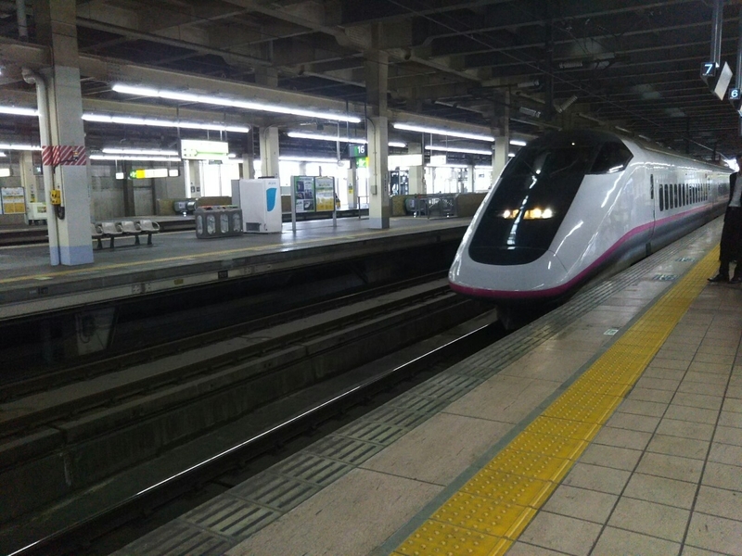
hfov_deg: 60.0
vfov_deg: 46.8
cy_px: 278
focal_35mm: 30
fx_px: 643
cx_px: 371
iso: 200
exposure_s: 1/120
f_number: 2.2
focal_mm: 4
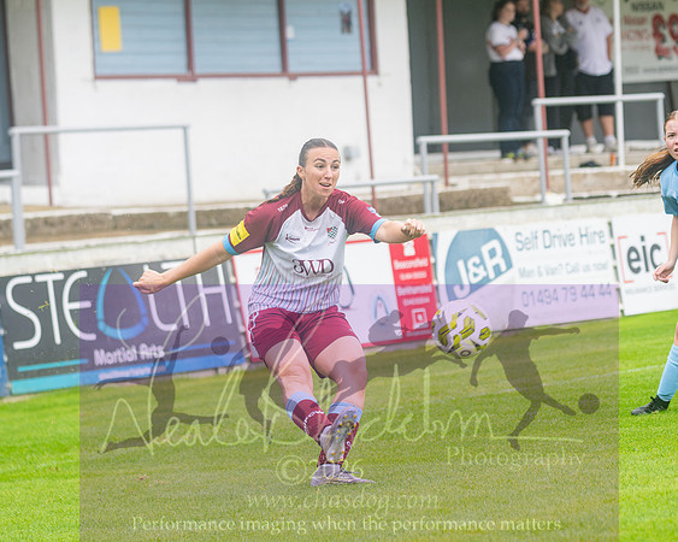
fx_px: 4226
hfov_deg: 9.2
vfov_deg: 7.3
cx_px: 338
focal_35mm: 211
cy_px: 271
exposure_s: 1/1600
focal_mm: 125
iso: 450
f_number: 2.8
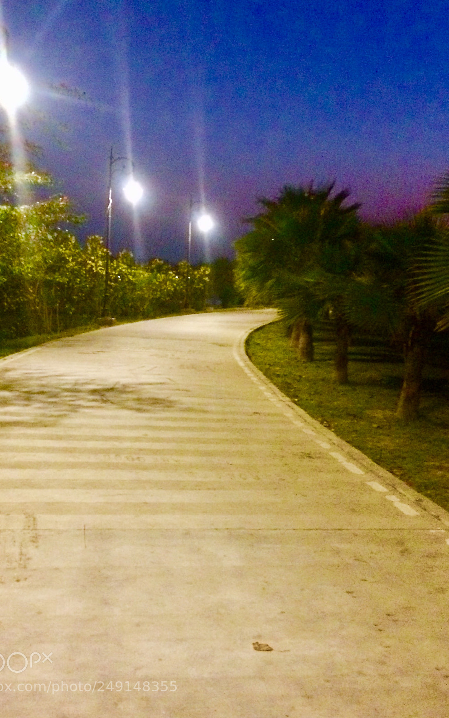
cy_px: 360
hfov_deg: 40.6
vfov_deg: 61.2
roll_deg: +1.1
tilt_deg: -12.7
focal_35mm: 31
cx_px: 212
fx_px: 607
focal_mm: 4.15
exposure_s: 1/17
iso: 640
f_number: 2.2
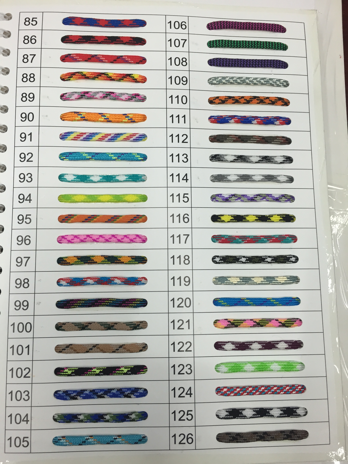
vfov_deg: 61.7
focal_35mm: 29
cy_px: 232
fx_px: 389
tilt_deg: -82.4
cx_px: 174
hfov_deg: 48.2
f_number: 2.2
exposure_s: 1/33
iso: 40
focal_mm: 4.15
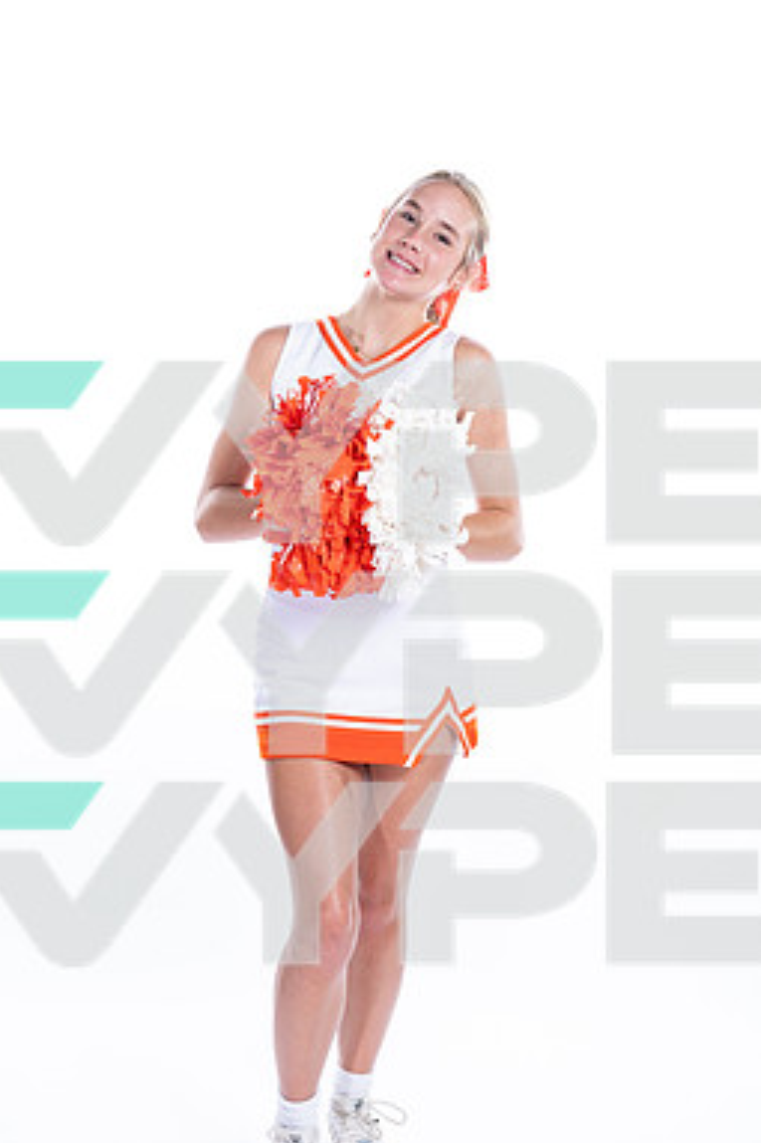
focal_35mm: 60
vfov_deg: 33.3
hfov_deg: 22.6
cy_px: 666
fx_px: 1904
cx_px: 370
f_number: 5.6
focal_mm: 51
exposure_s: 1/250
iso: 400
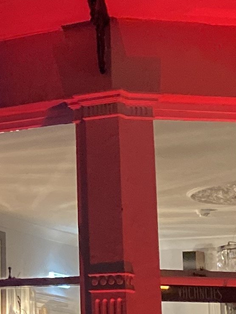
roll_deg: -1.8
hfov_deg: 9.7
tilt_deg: +13.7
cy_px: 133
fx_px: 1290
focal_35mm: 142
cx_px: -256
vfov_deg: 13.9
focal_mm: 4.25
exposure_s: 1/25
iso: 800
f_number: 1.8
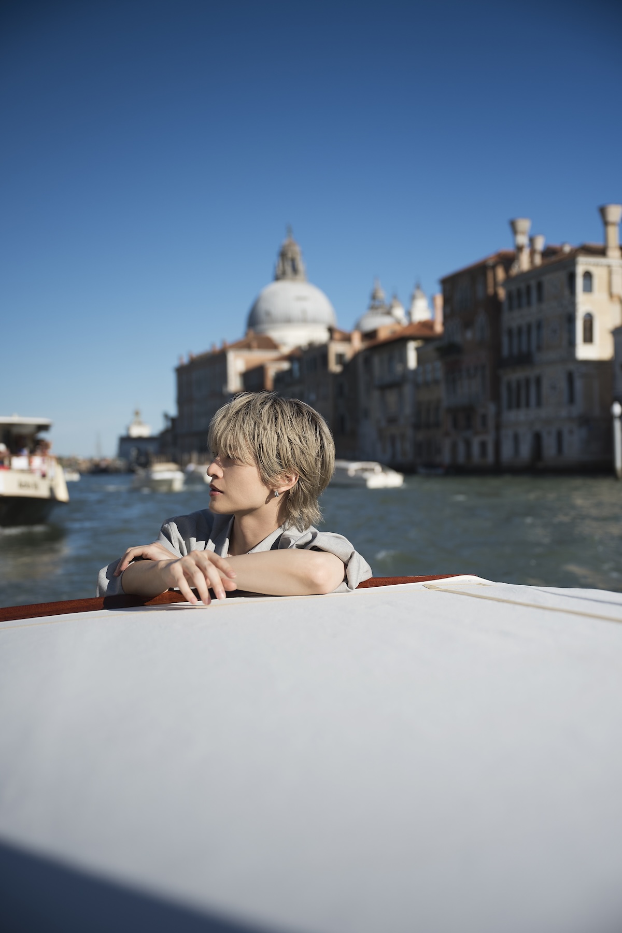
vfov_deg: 48.5
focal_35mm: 40
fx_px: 1037
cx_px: 311
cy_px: 466
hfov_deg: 33.4
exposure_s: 1/4000
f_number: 2.8
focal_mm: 40
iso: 100
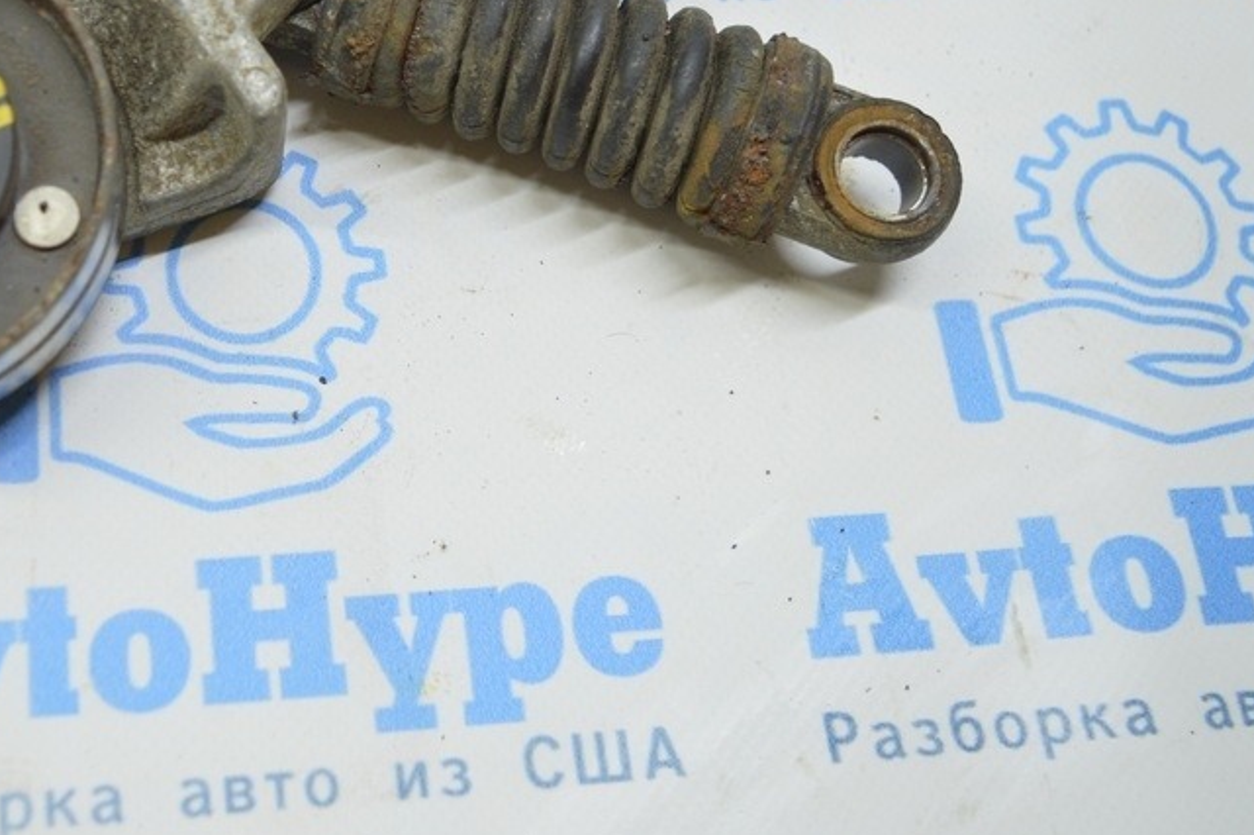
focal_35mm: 48
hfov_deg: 39.6
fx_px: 1671
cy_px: 181
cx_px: 257
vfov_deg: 27.5
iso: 400
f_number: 3.8
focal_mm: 20
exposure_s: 1/60
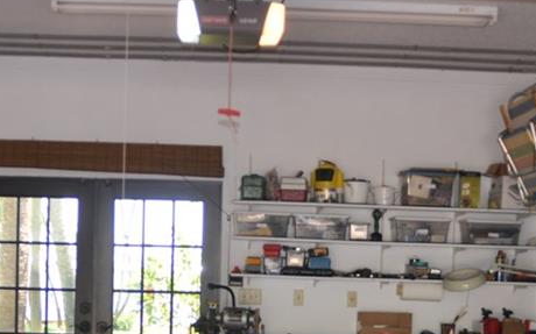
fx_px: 993
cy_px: 329
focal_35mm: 68
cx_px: 218
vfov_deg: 18.6
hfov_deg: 30.1
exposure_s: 1/200
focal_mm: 20
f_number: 2.8
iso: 400
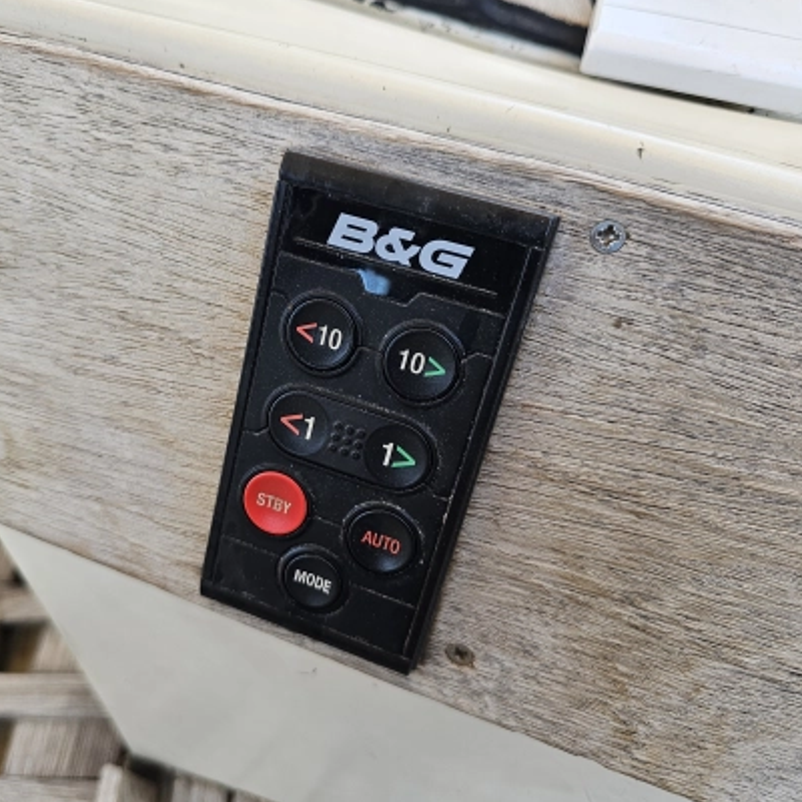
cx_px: 315
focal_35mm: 28
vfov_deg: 57.3
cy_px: 392
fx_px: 734
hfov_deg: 56.8
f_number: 1.7
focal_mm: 6.3
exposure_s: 1/100
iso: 20
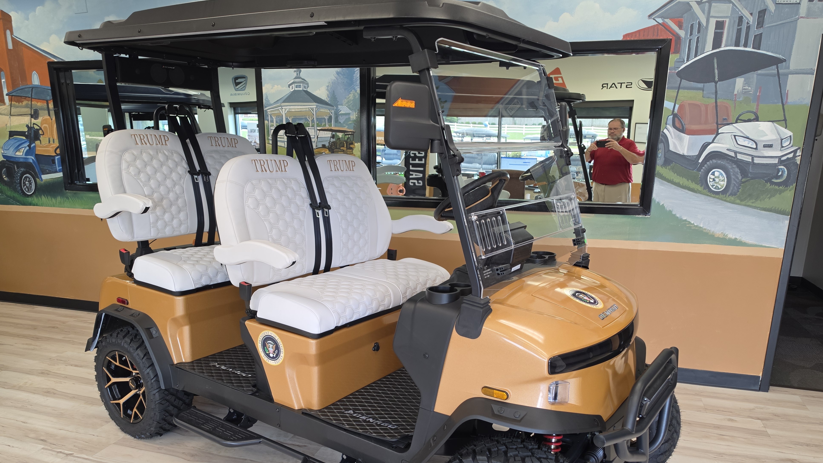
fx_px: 567
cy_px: 302
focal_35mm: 26
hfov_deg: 71.9
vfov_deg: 43.8
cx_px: 402
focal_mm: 6.5
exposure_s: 1/120
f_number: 1.4
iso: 100
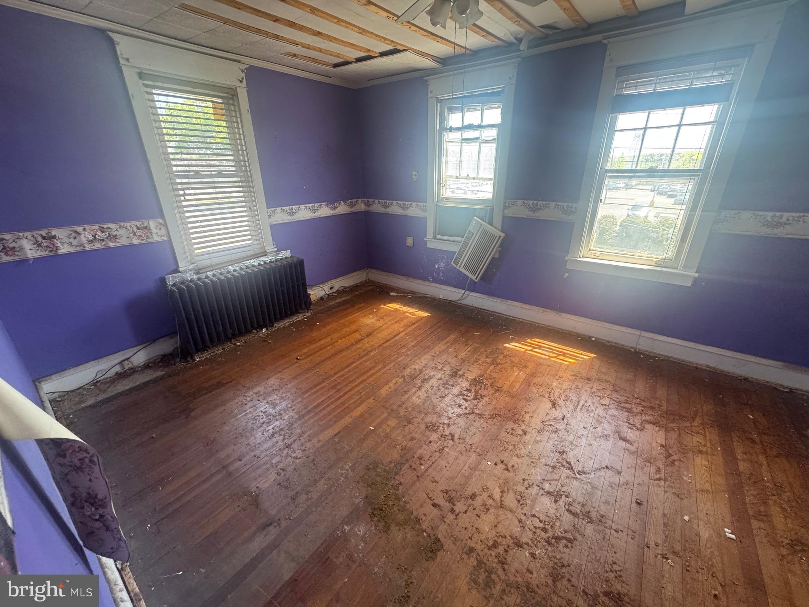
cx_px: 404
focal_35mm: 14
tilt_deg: -25.4
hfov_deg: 102.1
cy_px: 304
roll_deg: +0.9
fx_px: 327
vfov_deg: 85.7
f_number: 2.2
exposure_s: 1/99
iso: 250
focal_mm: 2.22
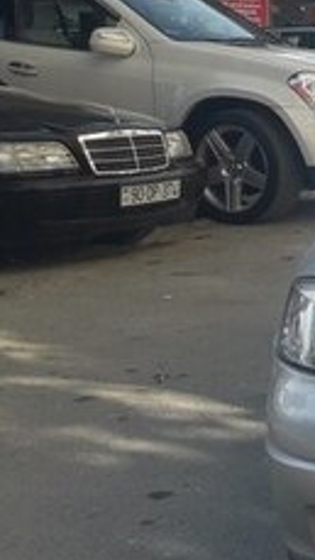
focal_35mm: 88
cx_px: 762
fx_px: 1305
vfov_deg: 24.2
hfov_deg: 11.4
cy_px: 278
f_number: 1.9
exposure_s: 1/635
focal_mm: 3.7
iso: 40
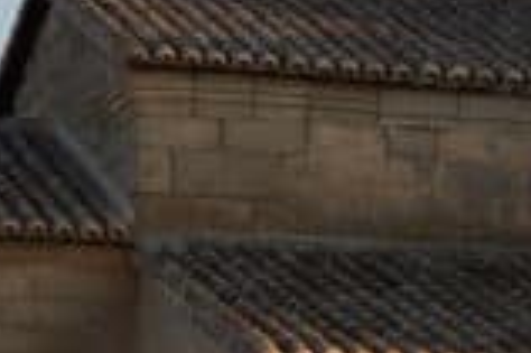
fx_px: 5028
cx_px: 1022
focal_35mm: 341
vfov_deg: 4.0
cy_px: 271
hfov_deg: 5.9
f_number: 4.5
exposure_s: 1/640
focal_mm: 35
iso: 100
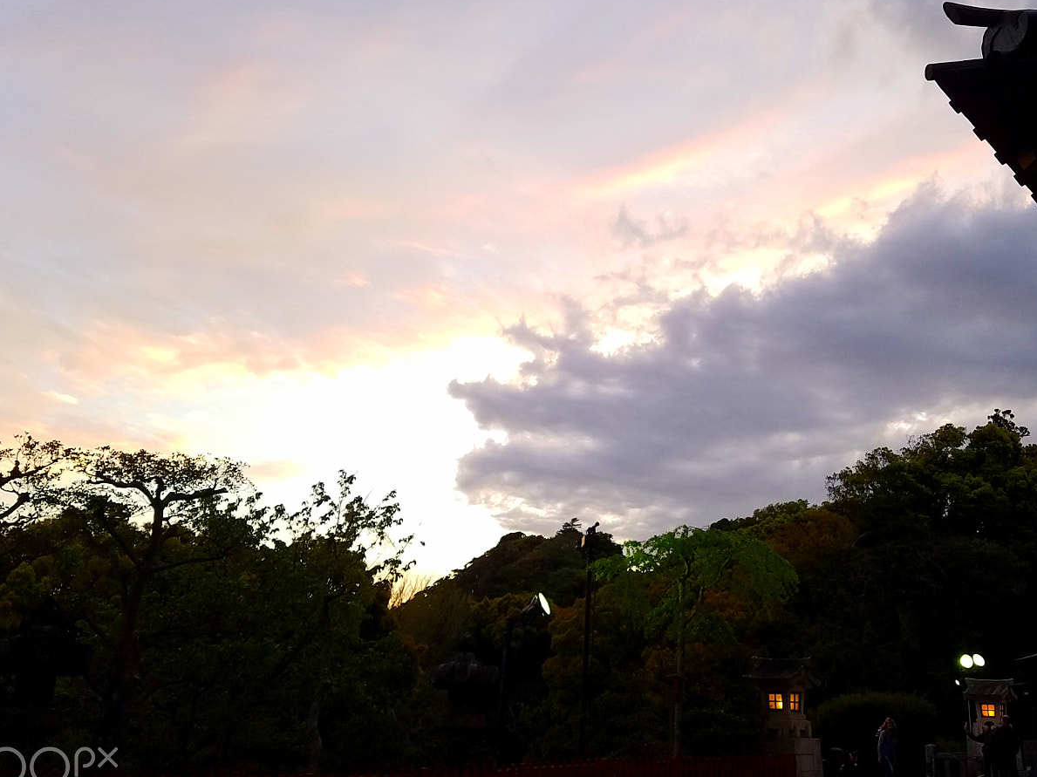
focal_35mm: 35
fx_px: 1048
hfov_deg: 52.4
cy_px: 358
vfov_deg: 40.7
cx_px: 599
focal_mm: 4.2
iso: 64
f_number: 1.7
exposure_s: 1/100
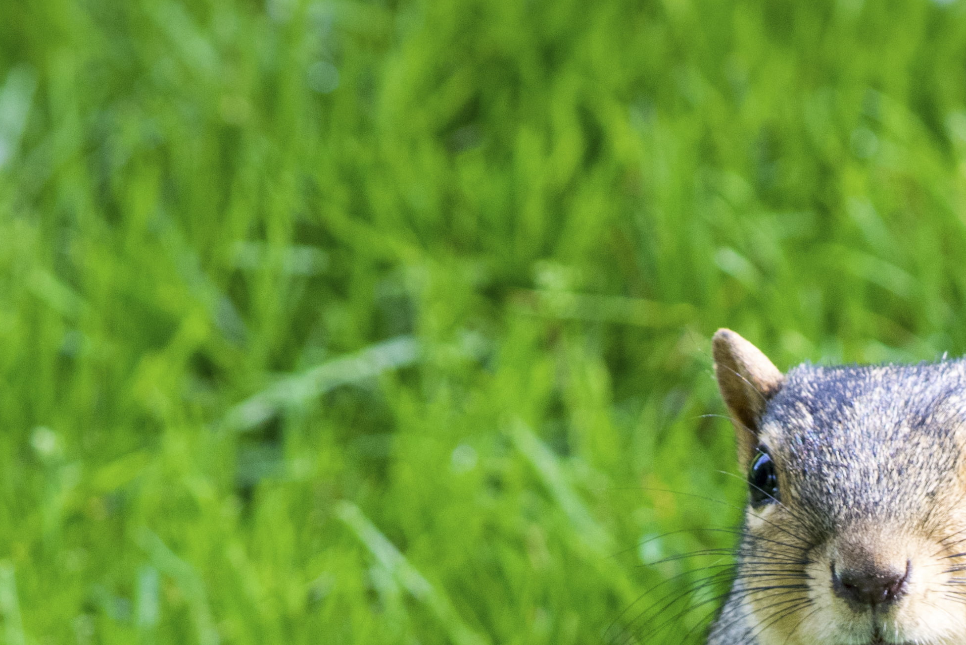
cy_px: 920
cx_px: 895
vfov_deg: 1.9
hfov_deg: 2.9
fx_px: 19175
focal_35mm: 715
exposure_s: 1/125
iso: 400
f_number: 7.1
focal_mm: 155
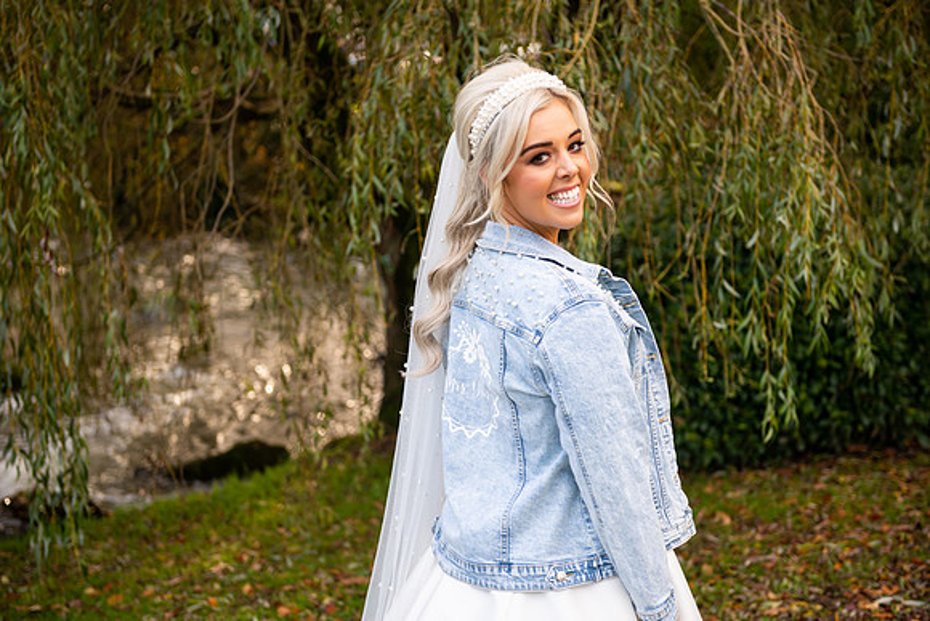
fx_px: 1447
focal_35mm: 56
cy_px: 310
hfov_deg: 35.6
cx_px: 465
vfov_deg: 24.2
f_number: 3.5
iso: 160
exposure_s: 1/160
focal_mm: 56
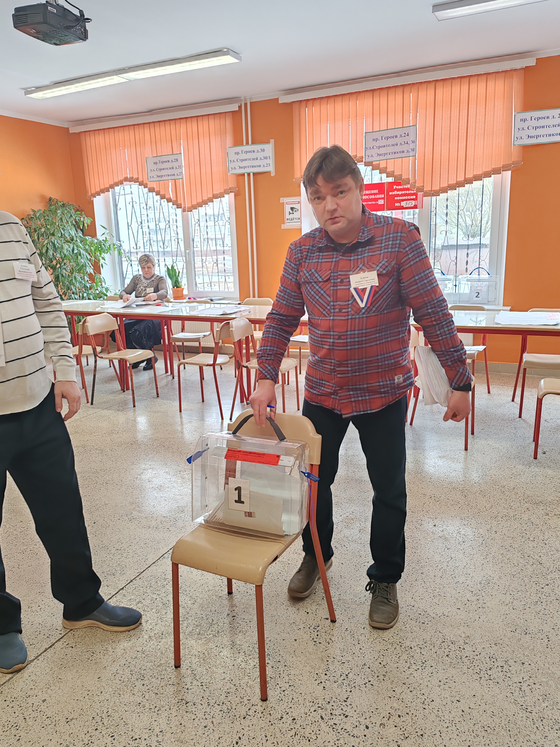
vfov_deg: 65.3
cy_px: 374
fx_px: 582
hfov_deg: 51.4
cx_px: 280
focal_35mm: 27
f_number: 1.9
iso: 640
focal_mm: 6.12
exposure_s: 1/100
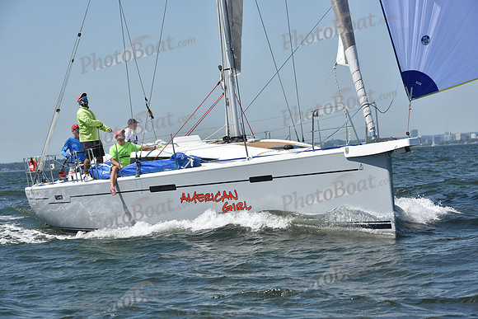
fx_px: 1394
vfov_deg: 13.0
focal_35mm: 105
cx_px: 239
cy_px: 160
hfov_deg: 19.5
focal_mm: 105
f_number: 8
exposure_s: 1/1250
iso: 250
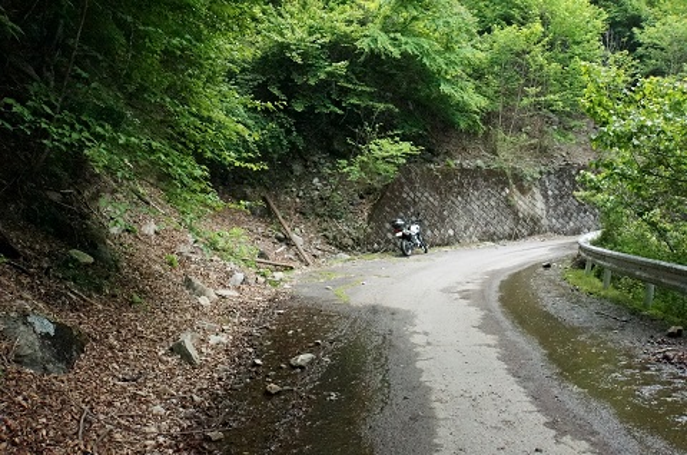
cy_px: 228
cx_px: 344
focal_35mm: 29
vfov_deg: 44.6
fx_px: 554
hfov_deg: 63.6
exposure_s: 1/2000
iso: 12800
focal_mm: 19.4
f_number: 11
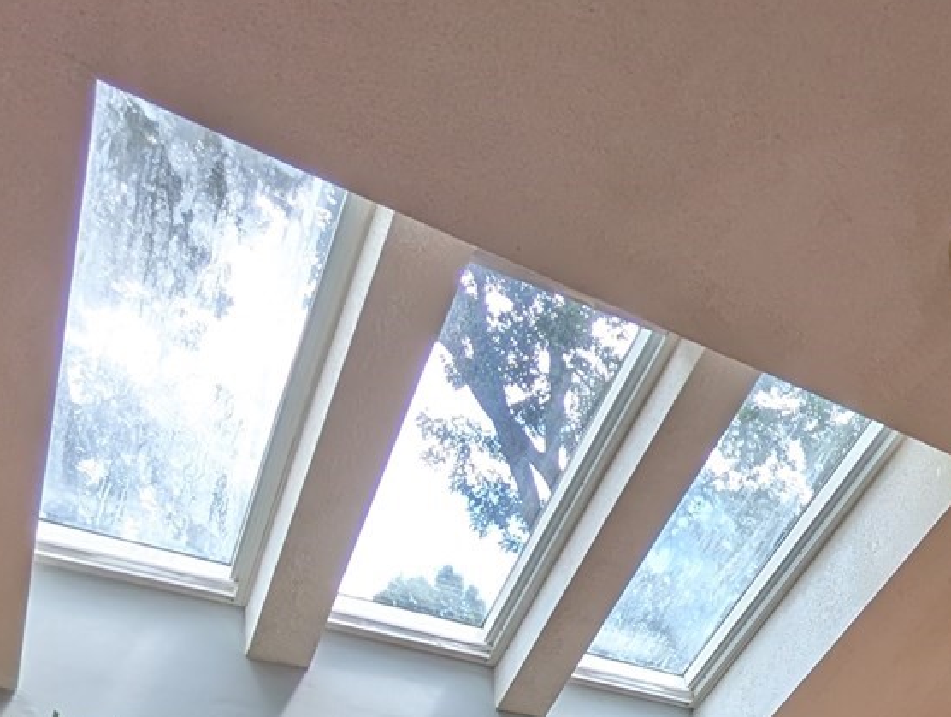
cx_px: 941
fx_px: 1211
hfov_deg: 38.3
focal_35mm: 44
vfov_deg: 22.2
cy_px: 1249
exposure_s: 1/302
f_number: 1.7
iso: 72
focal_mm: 2.02
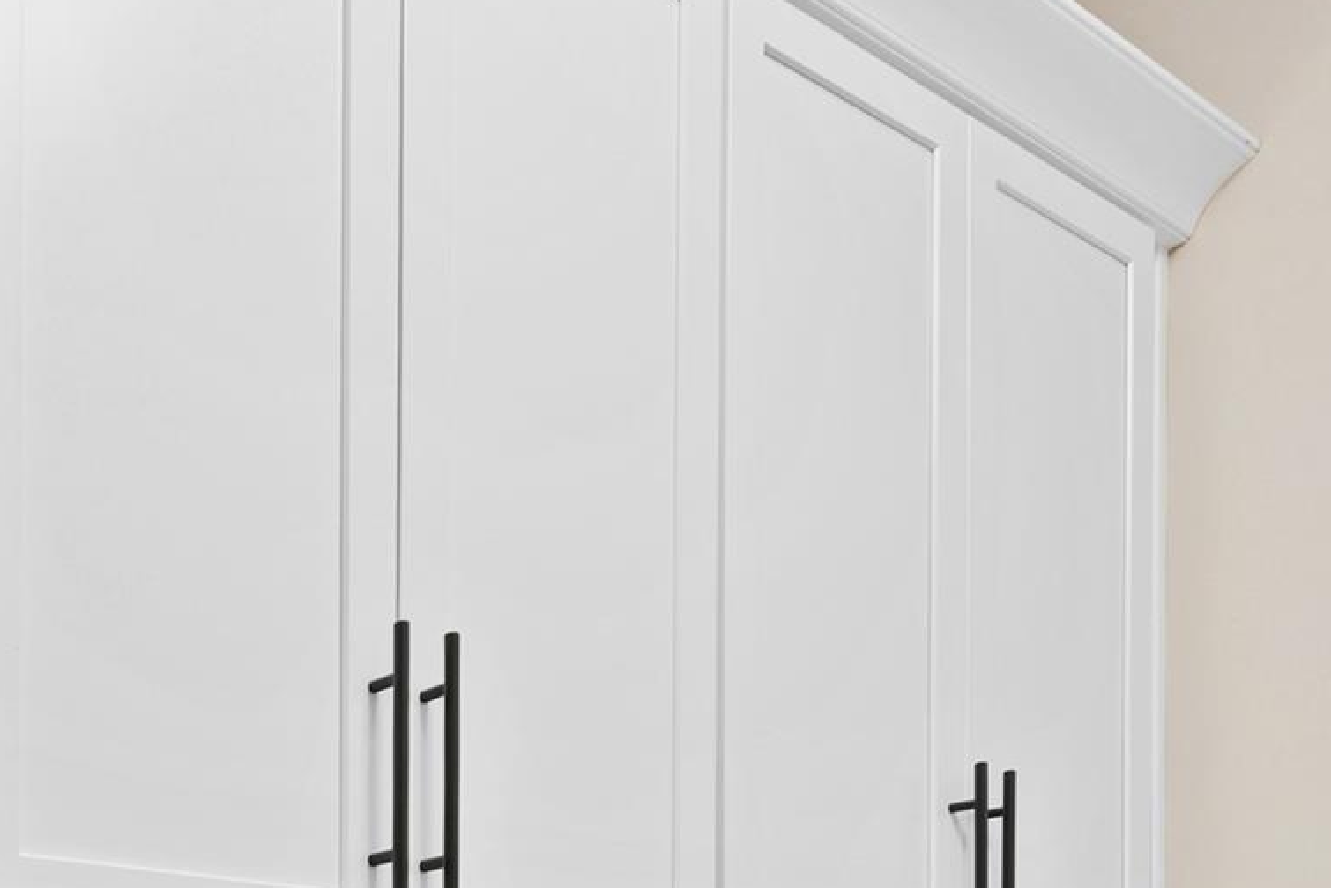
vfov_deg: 29.1
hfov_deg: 44.6
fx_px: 1405
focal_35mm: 38
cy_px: 1127
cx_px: 62
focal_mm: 14
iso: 100
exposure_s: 2.5
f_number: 11
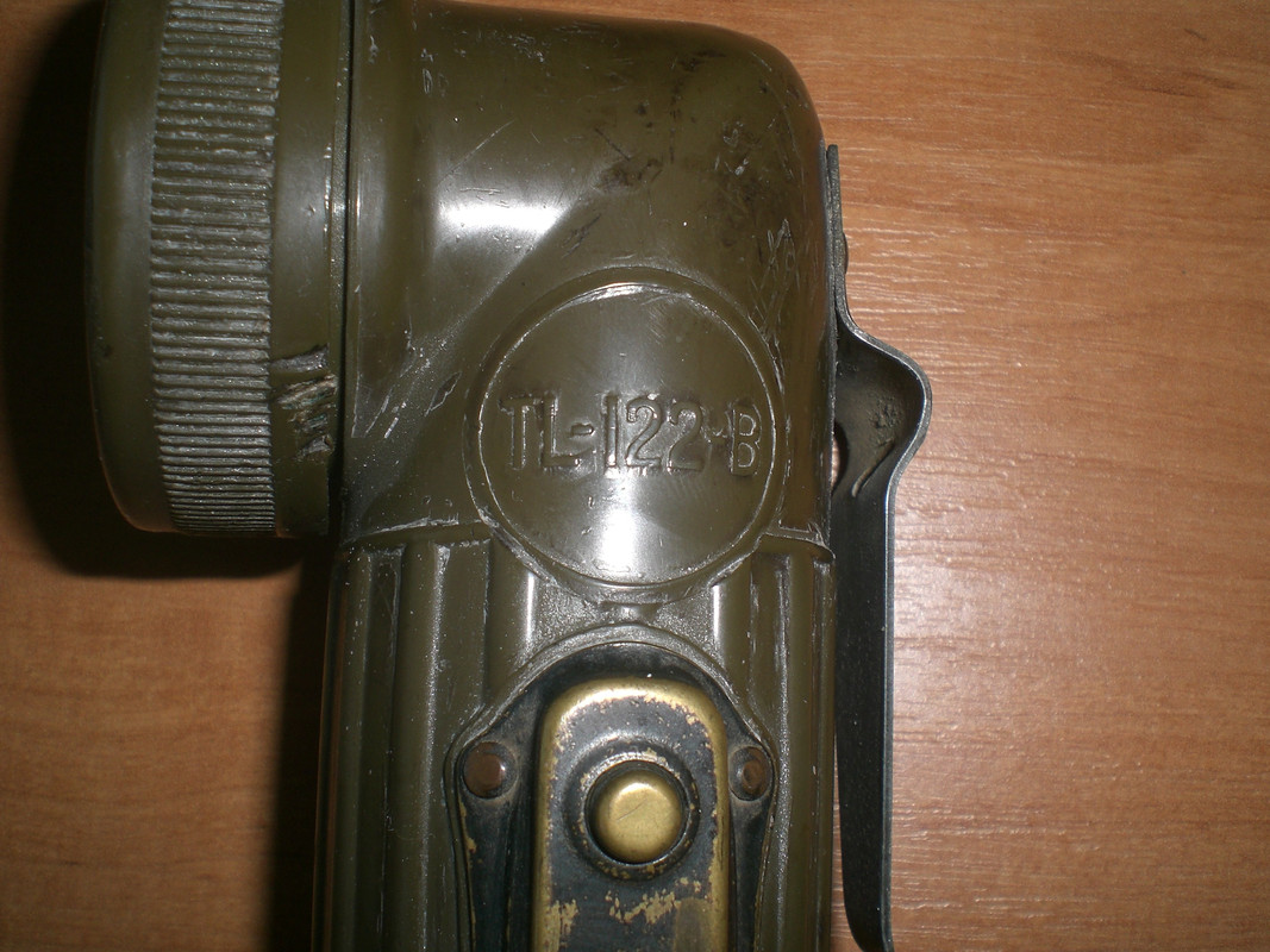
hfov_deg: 49.0
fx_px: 1394
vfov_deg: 37.7
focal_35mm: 38
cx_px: 635
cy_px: 476
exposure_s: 1/60
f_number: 4.4
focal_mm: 6.3
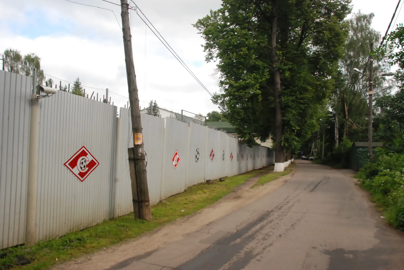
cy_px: 135
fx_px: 337
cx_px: 202
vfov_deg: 43.7
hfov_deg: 61.9
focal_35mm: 30
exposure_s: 1/640
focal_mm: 20
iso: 1250
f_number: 13
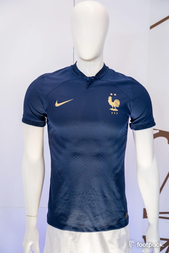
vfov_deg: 44.6
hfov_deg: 30.6
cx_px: 84
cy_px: 126
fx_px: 309
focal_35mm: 44
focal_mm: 43.9
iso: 1250
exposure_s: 1/200
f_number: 2.8
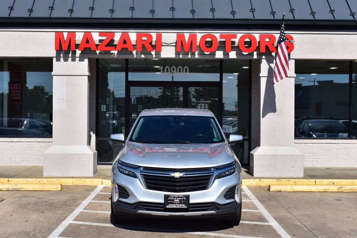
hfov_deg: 38.9
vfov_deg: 26.5
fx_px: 506
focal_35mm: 51
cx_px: 178
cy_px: 119
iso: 220
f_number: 11
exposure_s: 1/500
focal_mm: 34
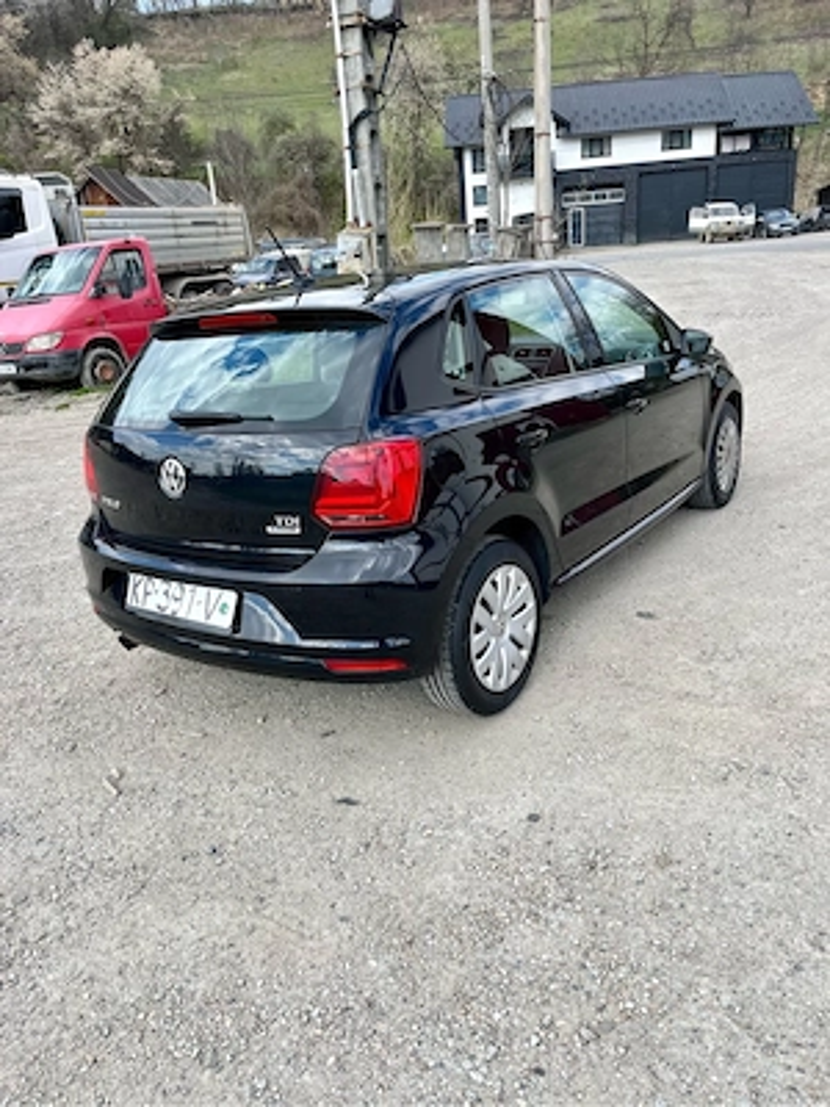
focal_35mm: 26
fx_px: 831
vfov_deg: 67.3
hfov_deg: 53.1
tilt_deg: -20.0
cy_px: 554
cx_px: 415
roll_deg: +4.0
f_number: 1.6
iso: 50
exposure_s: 1/1018
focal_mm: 5.1
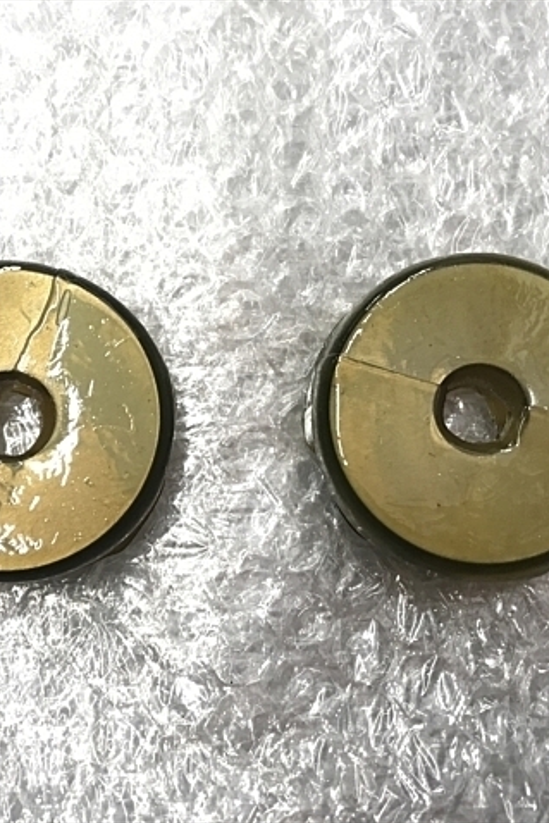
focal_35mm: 39
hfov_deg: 34.1
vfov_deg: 49.5
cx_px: 222
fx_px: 891
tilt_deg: -78.3
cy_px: 412
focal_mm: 3.99
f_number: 1.8
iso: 40
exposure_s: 1/15
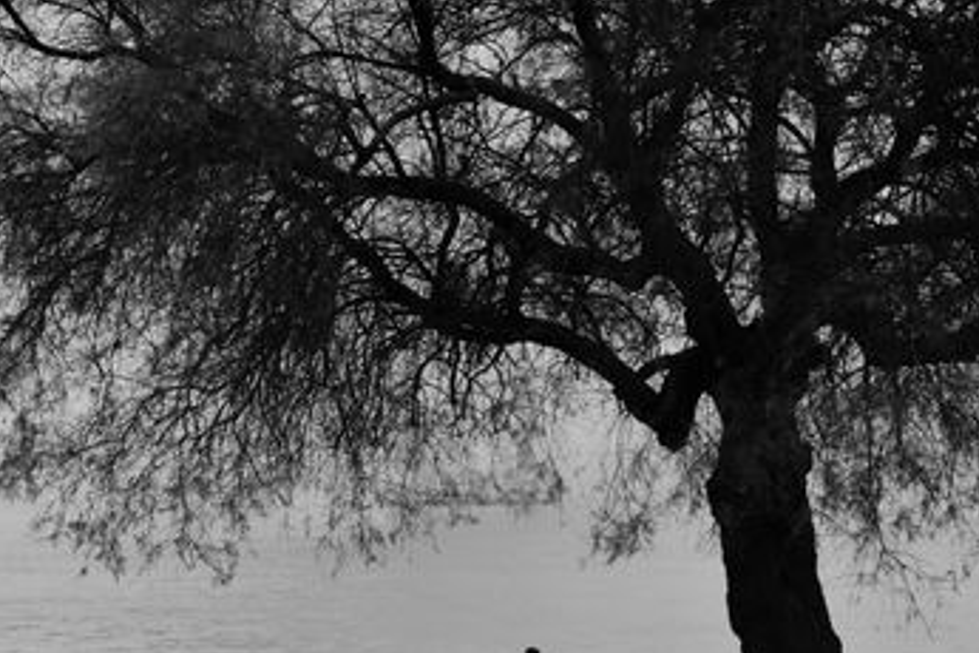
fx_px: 1795
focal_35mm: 66
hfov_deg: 30.3
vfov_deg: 20.5
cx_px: 323
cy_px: 213
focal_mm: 25.4
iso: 400
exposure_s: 1/210
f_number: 8
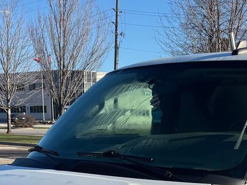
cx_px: 221
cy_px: 240
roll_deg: -0.5
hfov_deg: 24.0
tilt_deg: -12.3
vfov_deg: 17.5
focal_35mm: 79
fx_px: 564
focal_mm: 5.96
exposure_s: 1/5076
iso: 50
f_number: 1.6
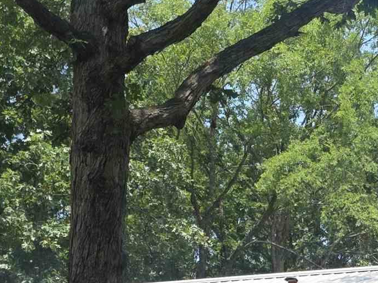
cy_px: 409
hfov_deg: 18.5
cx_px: 395
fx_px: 1124
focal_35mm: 103
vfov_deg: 13.6
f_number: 1.7
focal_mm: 6.3
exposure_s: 1/1723
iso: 80
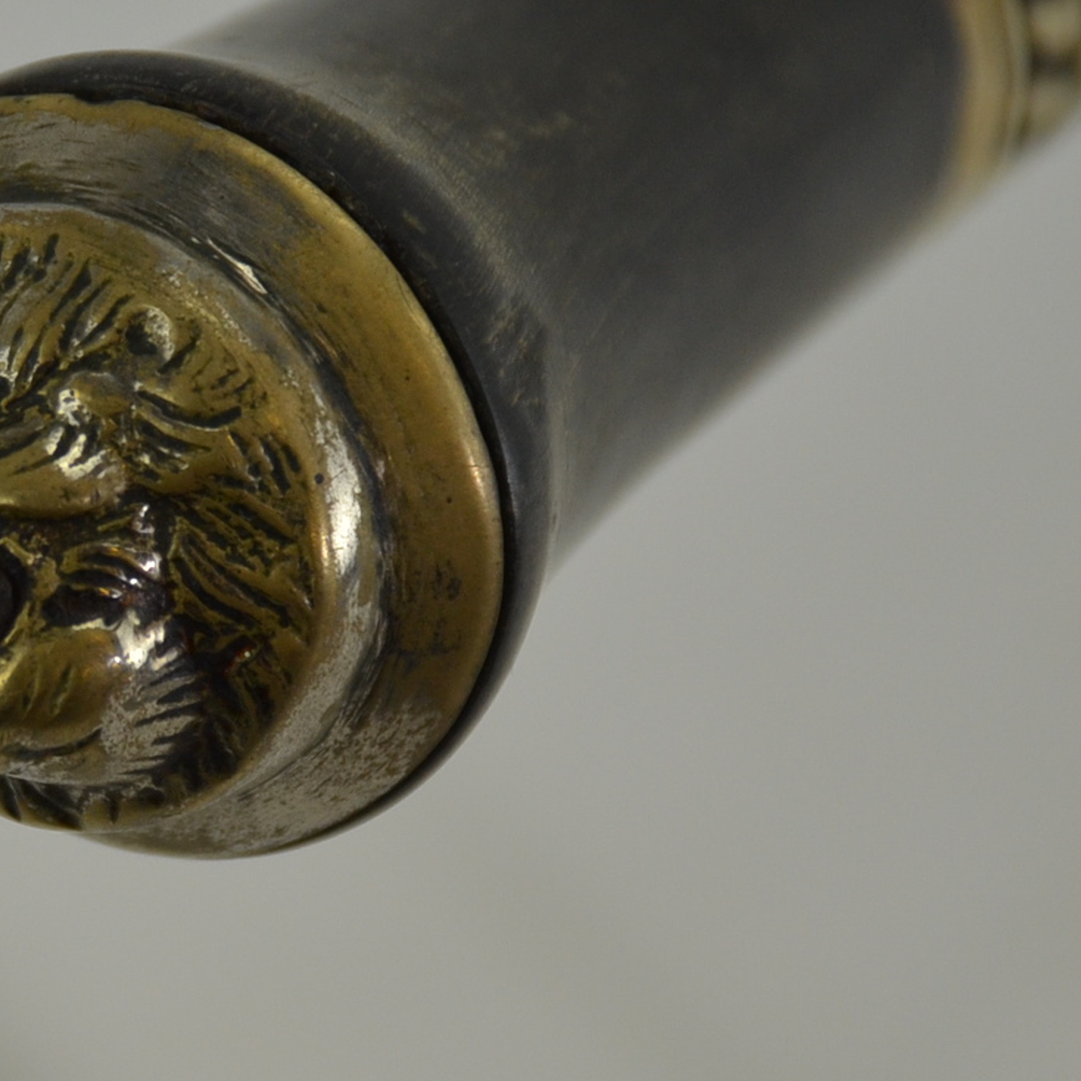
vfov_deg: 3.9
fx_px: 15843
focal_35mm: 448
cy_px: 527
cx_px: 46
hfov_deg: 3.9
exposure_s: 1/250
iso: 450
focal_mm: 105
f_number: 5.6
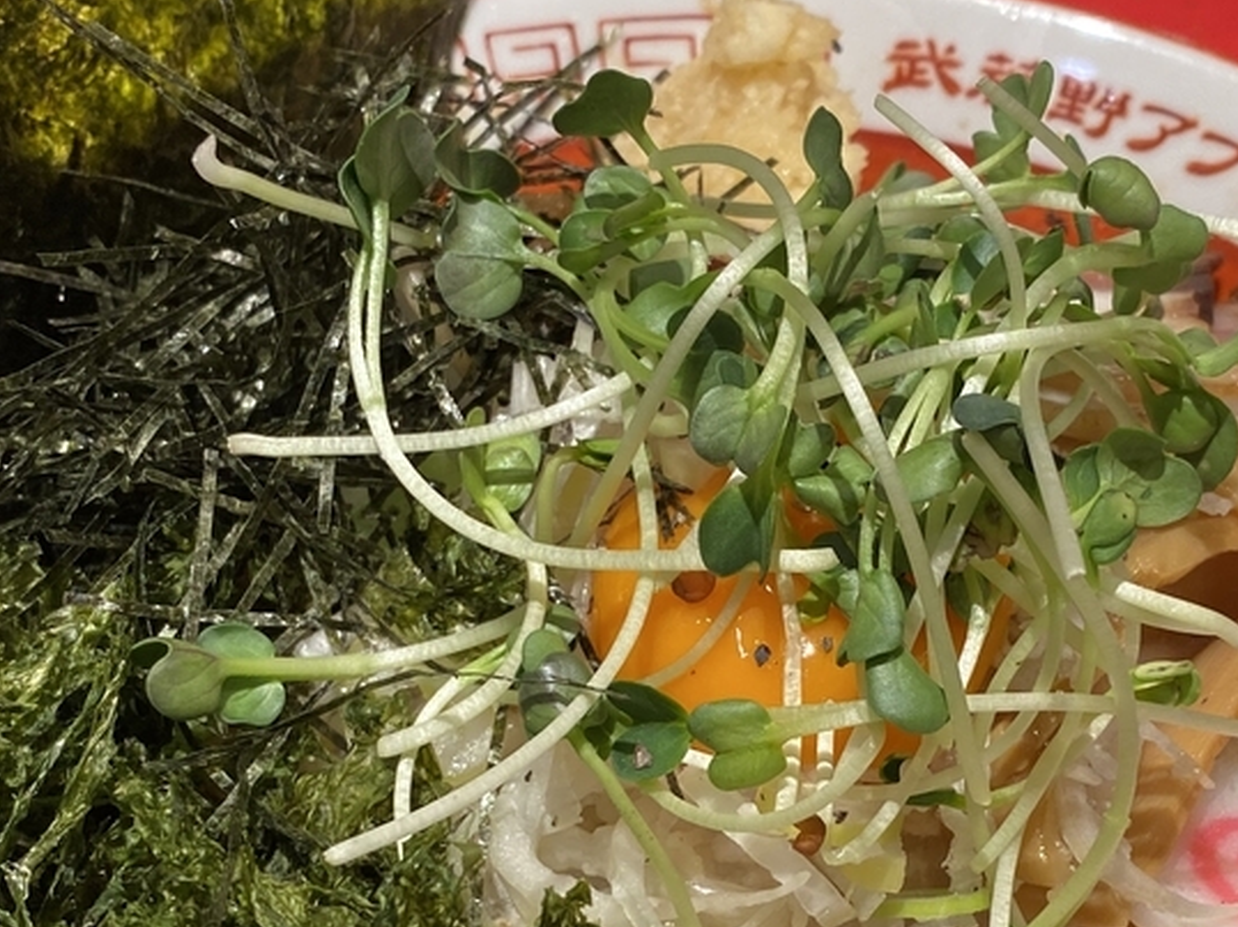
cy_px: 782
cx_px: 750
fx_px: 2073
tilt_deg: -54.6
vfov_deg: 24.7
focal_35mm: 58
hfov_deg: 33.1
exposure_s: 1/100
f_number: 1.8
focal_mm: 4.25
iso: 125
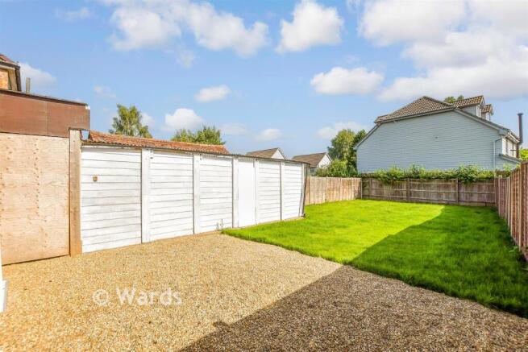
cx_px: 264
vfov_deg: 77.4
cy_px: 176
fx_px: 220
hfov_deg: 100.4
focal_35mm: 15
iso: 320
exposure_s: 1/1000
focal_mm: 10
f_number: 8
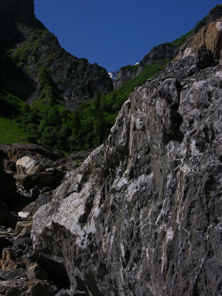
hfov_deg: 25.2
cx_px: 111
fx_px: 496
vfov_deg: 33.2
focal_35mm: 58
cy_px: 148
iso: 50
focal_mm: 14.7
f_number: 7.9
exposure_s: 1/216
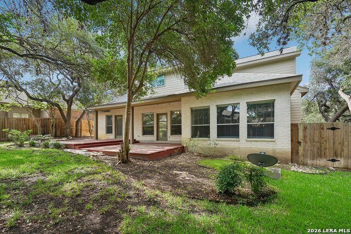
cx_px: 176
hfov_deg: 96.7
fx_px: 156
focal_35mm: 16
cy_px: 117
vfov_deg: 73.8
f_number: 8
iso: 200
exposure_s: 1/60
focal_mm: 16
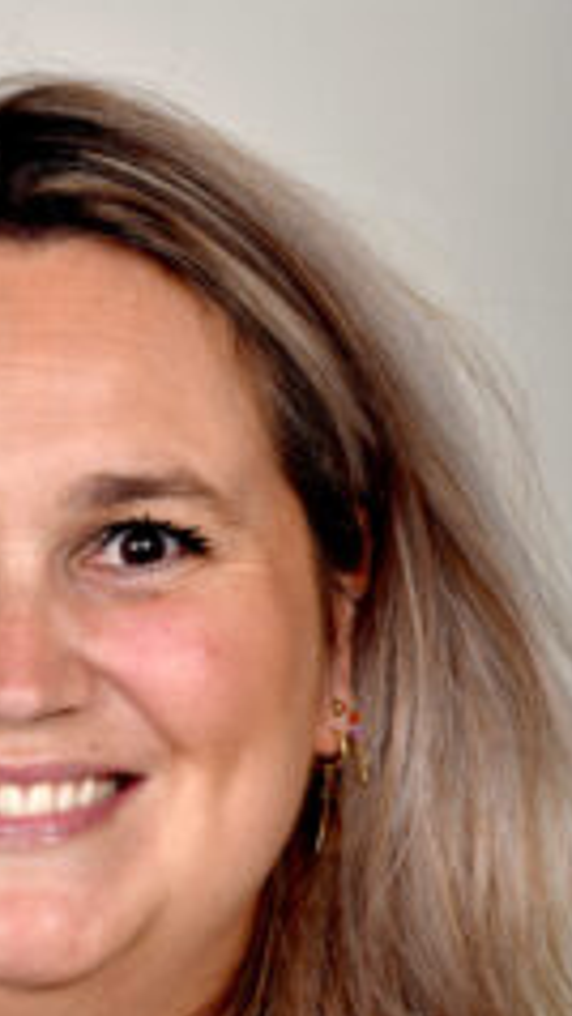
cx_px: 34
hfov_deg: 6.4
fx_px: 5093
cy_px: 796
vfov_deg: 11.4
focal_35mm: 189
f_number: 9
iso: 100
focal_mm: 112
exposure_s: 1/160
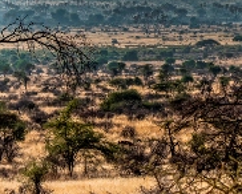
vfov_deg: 4.2
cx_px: 98
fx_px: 2660
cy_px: -49
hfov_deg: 5.2
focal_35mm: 371
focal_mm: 80
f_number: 4.5
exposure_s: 1/1000
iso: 64
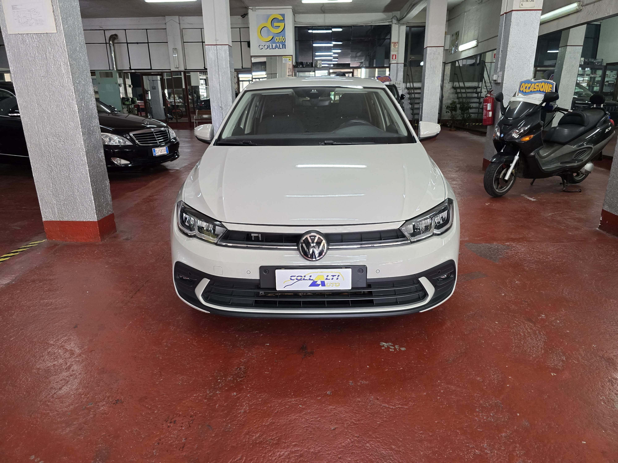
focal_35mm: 23
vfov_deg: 58.9
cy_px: 232
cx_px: 309
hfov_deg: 73.9
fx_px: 411
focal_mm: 6.3
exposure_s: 1/100
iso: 400
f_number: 1.7
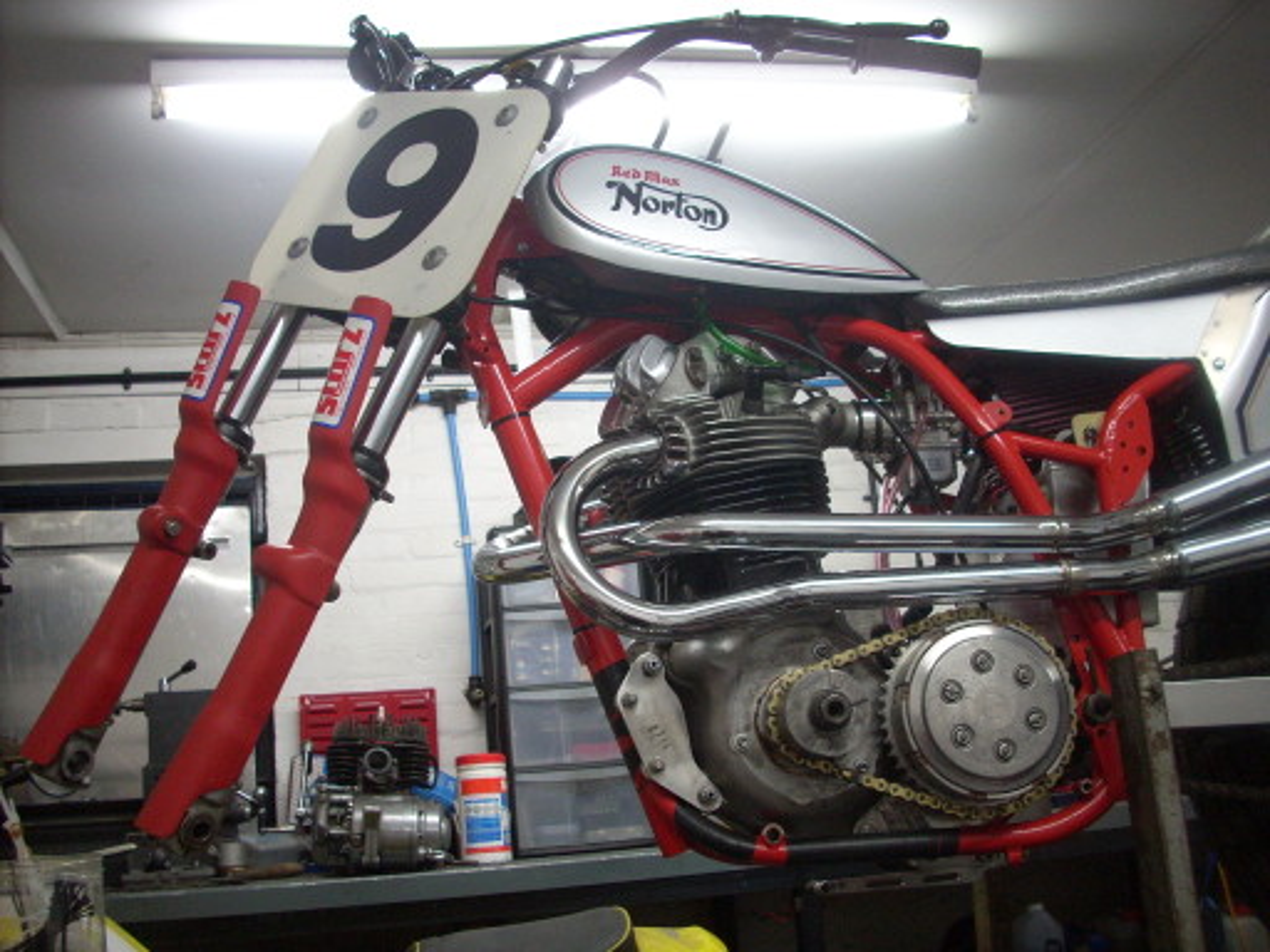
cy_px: 476
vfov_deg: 38.7
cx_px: 635
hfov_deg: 50.1
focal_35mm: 37
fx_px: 1357
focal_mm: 6.2
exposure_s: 1/27.5
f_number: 2.8
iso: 200
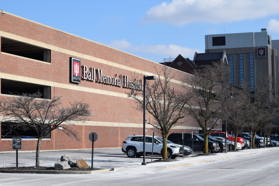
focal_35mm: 82
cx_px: 140
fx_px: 639
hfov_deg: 24.6
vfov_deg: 16.6
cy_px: 93
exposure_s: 1/400
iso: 200
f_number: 10
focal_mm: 55
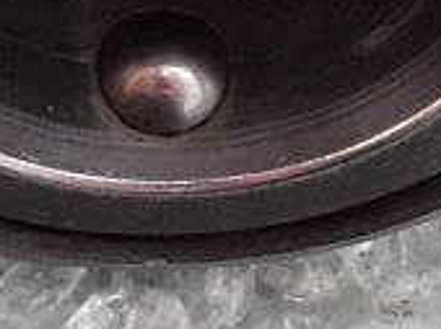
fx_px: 1247
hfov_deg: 20.0
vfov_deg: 14.4
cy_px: -101
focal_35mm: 98
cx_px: 163
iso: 800
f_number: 3.5
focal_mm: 4.6
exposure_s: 1/60
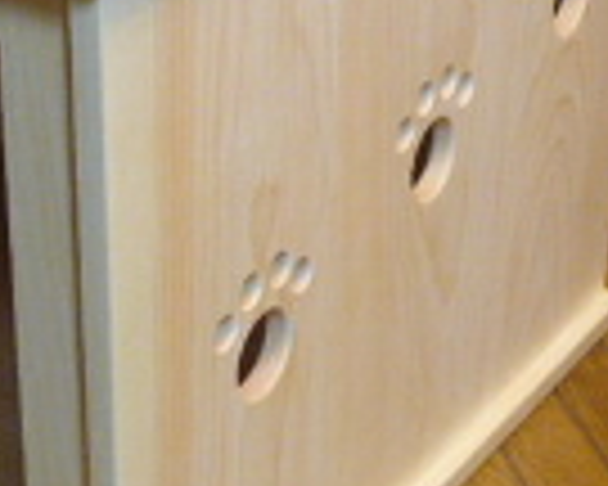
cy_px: 241
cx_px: 81
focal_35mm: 99
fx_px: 1781
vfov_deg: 15.5
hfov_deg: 19.1
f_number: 2.8
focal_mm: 6
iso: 400
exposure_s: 1/25
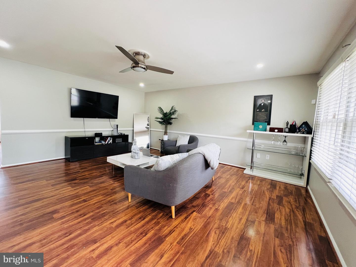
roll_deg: -3.0
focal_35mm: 13
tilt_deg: -5.7
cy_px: 134
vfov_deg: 89.9
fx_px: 134
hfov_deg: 106.2
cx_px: 178
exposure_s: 1/60
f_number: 1.8
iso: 200
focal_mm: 1.57
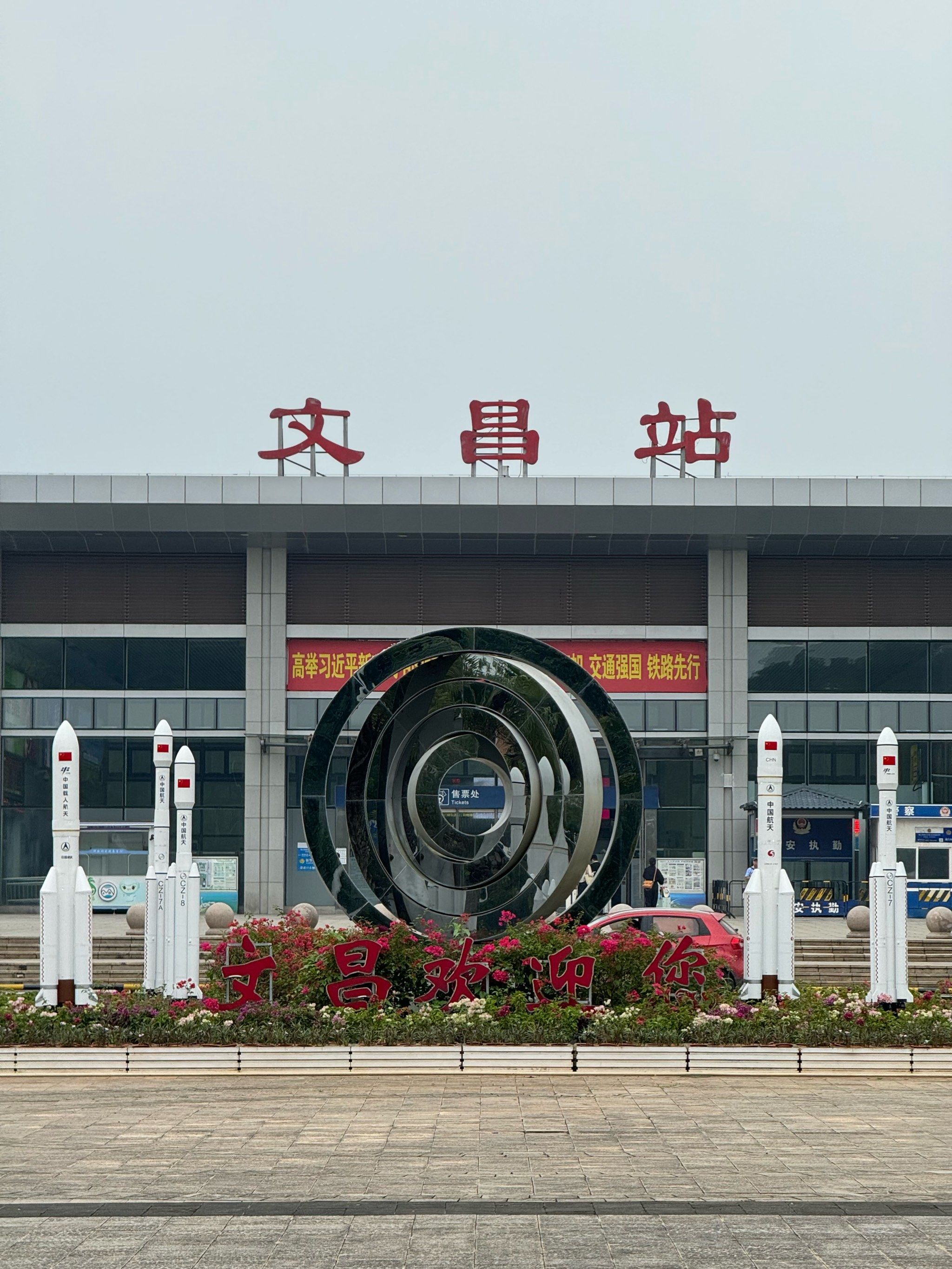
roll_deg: -0.2
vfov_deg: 16.4
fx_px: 4400
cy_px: 634
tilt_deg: +4.6
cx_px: 476
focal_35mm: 120
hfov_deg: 12.3
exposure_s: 1/361
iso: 50
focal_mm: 15.66
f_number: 2.8
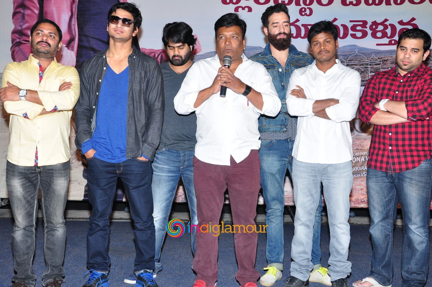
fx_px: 587
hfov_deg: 40.4
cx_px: 217
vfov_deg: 27.5
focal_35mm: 49
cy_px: 145
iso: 500
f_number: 5.6
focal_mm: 30
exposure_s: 1/125
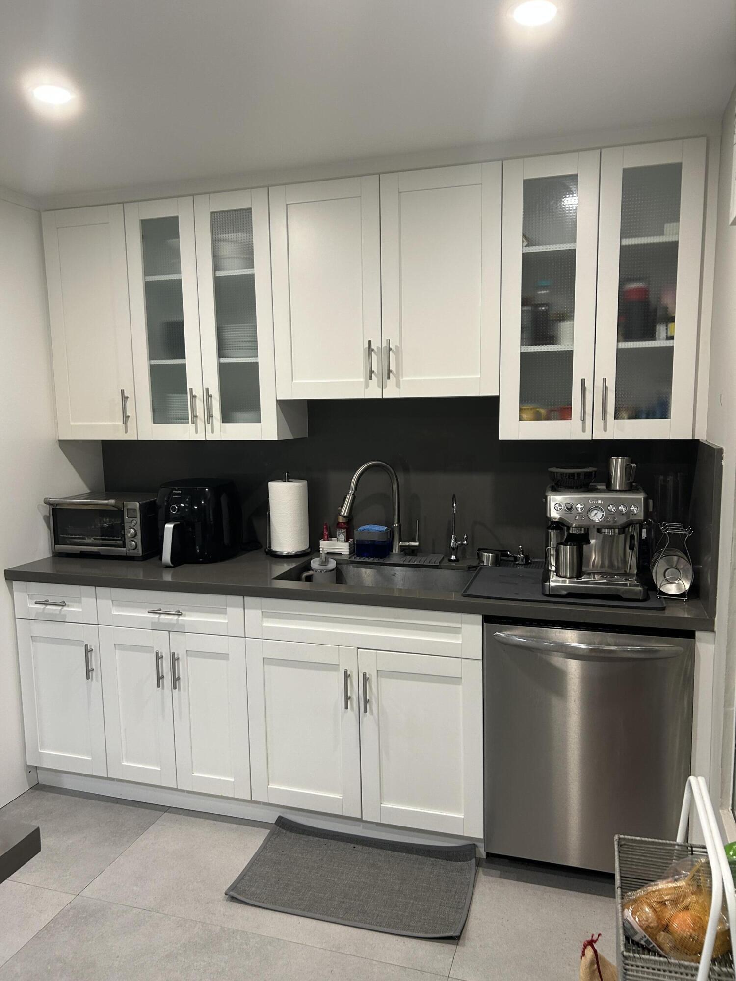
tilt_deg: -6.3
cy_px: 490
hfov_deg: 53.1
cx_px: 368
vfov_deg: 67.3
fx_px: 737
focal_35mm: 26
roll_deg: +0.7
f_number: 1.5
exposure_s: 1/60
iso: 100
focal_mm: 5.7
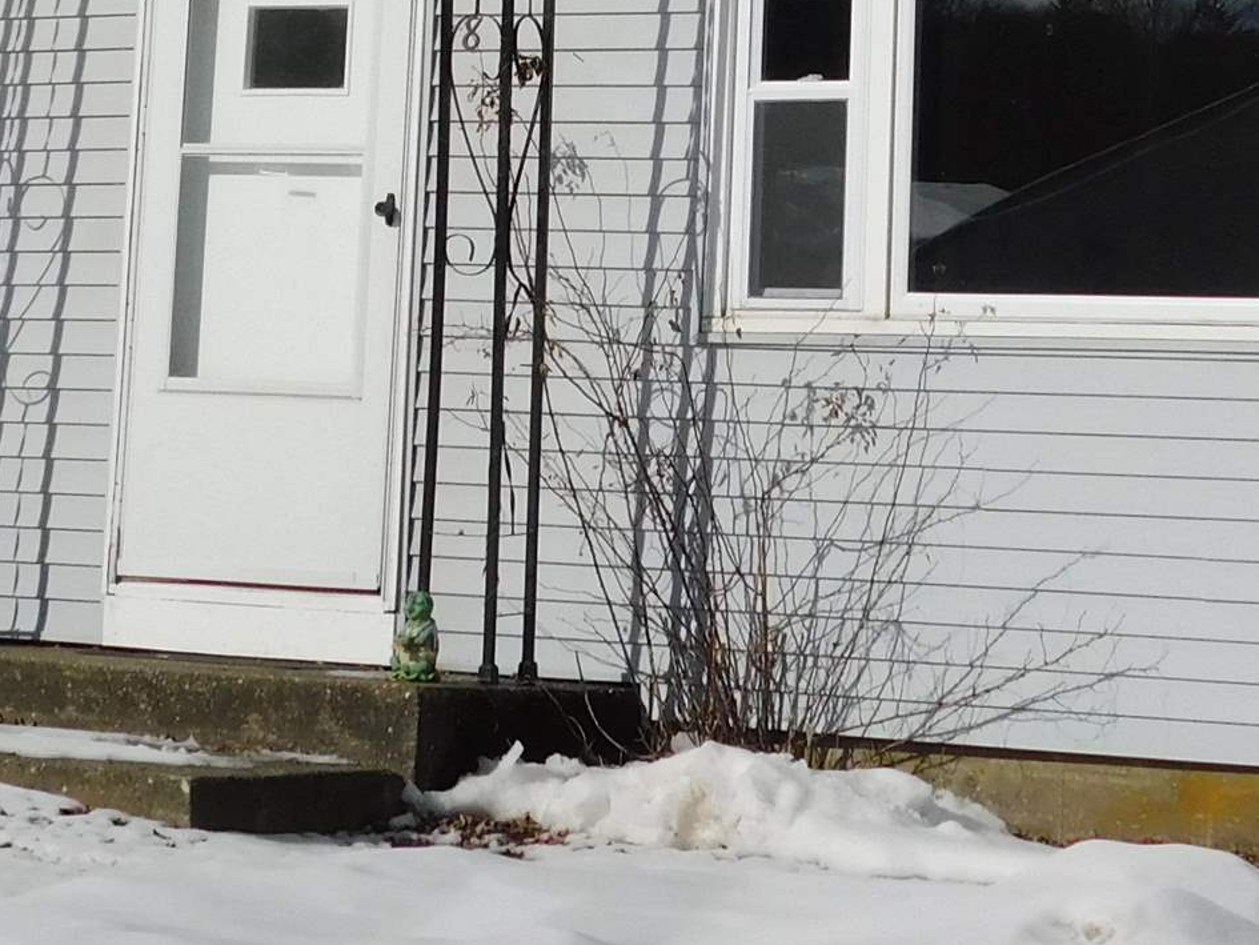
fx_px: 4256
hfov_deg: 16.8
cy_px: -265
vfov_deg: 12.3
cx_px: 701
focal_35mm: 117
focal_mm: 6.3
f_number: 7
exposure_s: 1/1250
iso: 125
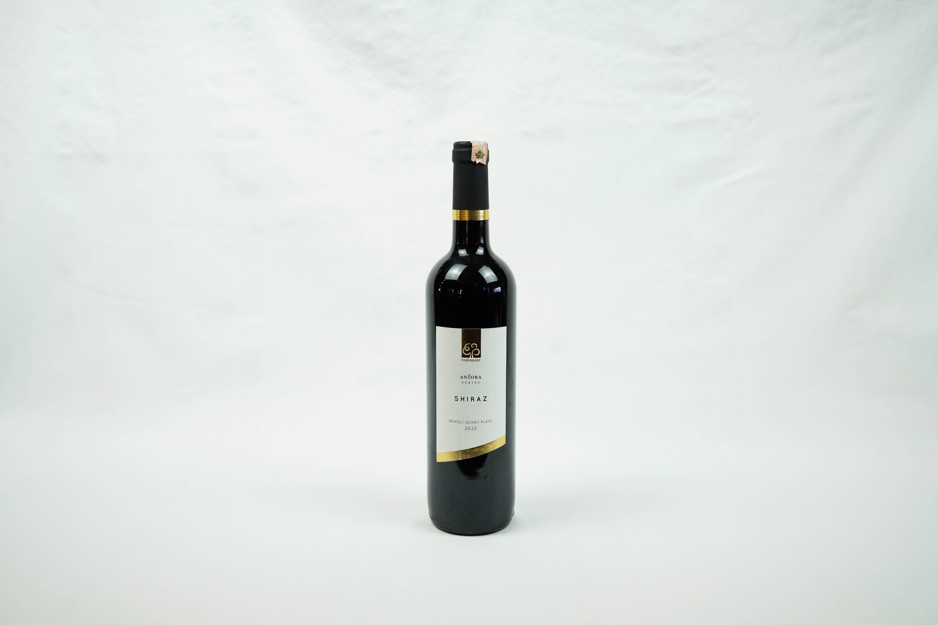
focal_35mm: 35
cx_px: 469
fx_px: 912
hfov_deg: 54.4
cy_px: 312
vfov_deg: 37.9
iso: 500
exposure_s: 1/125
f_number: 4
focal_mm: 35
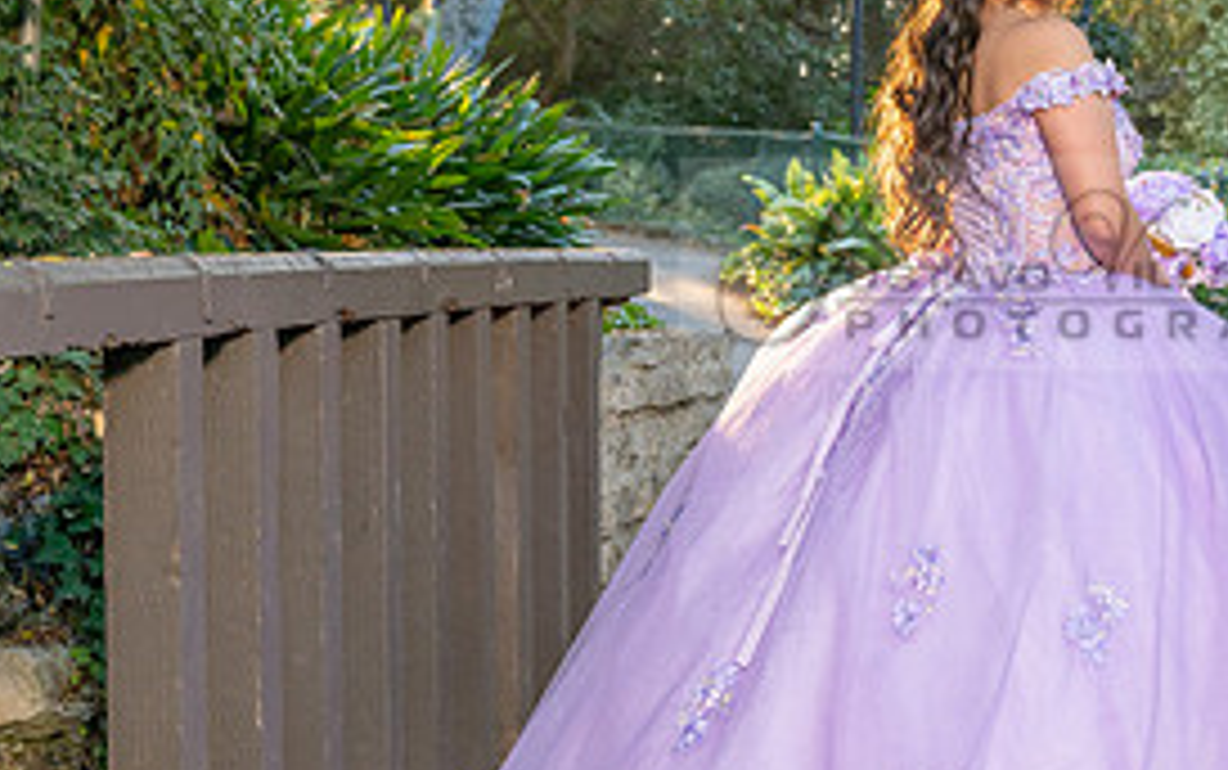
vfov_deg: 13.6
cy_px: 262
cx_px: 1112
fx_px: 3215
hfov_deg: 21.1
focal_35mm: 96
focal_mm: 42
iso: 400
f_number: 4.5
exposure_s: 1/200
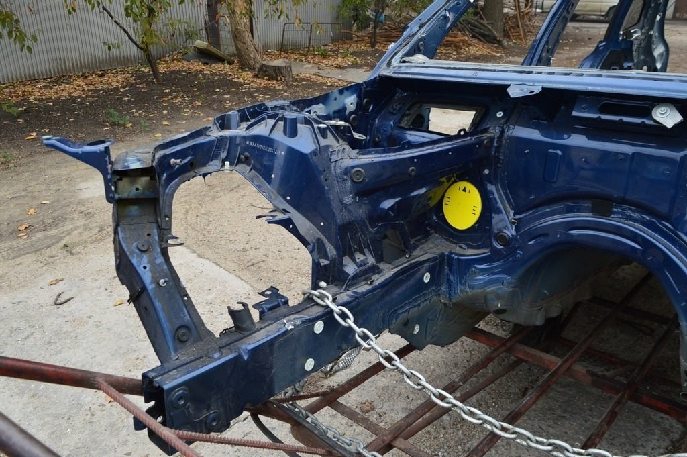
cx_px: 344
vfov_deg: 43.5
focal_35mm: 30
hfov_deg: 62.0
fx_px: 572
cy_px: 228
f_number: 8
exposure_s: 1/80
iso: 400
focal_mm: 20
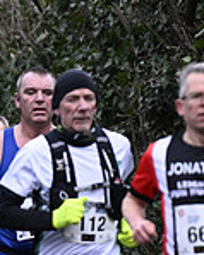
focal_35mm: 1536
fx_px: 11604
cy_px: 275
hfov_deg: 1.0
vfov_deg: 1.3
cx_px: -267
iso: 1600
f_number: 4.5
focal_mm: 280
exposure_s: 1/1250
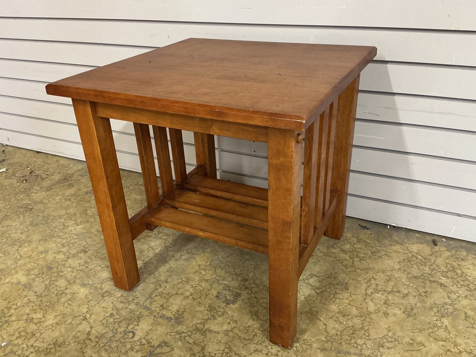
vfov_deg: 45.4
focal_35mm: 31
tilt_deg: -29.4
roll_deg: +2.0
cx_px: 238
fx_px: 426
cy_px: 188
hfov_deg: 58.4
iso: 200
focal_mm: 3
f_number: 1.8
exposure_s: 1/60
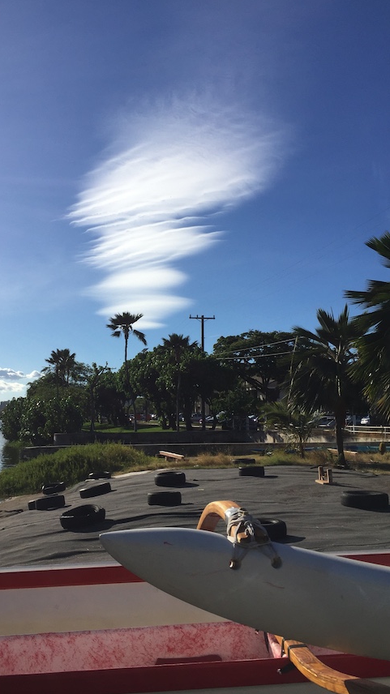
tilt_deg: +6.9
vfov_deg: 61.0
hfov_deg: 36.3
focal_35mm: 32
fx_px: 589
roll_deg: +0.6
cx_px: 131
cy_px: 347
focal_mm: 4.15
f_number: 2.2
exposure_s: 1/4405
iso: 32
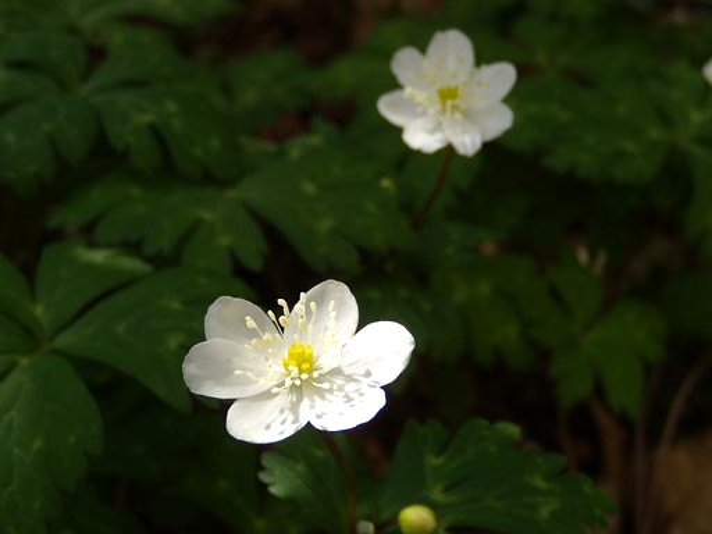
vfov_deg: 29.1
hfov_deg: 38.2
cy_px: 267
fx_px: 1028
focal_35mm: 50
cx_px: 356
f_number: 3.8
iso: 80
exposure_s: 1/250
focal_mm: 8.8
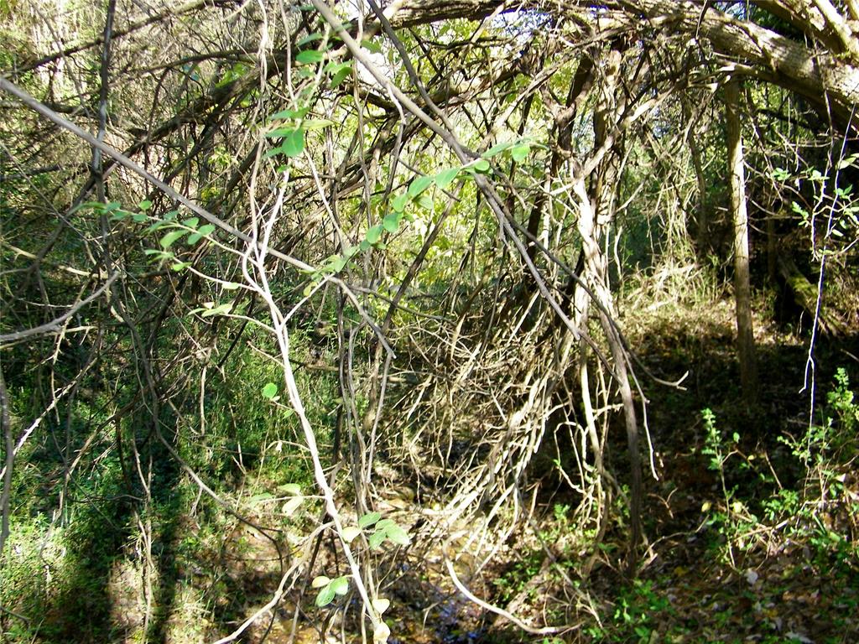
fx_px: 744
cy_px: 322
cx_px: 430
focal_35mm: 30
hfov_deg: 60.0
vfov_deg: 46.8
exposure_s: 1/80
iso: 80
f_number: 3.6
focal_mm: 5.4
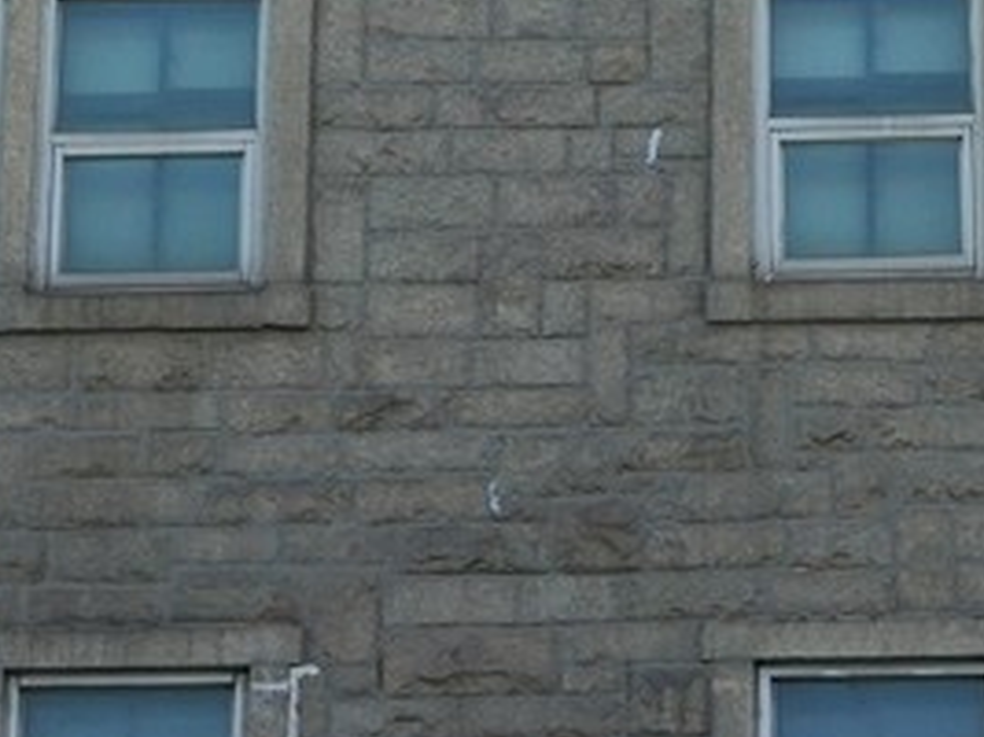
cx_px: 630
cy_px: -1172
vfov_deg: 5.6
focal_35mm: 252
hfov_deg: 7.9
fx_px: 7160
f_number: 14
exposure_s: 1/125
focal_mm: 35
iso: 400
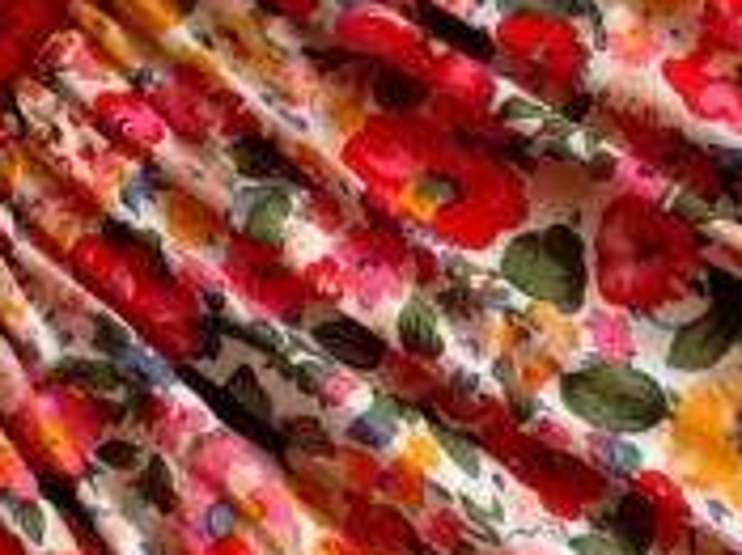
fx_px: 2892
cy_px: 216
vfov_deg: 11.0
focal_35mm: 135
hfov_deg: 14.6
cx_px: 307
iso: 80
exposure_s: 1/120
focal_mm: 4.28
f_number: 2.4
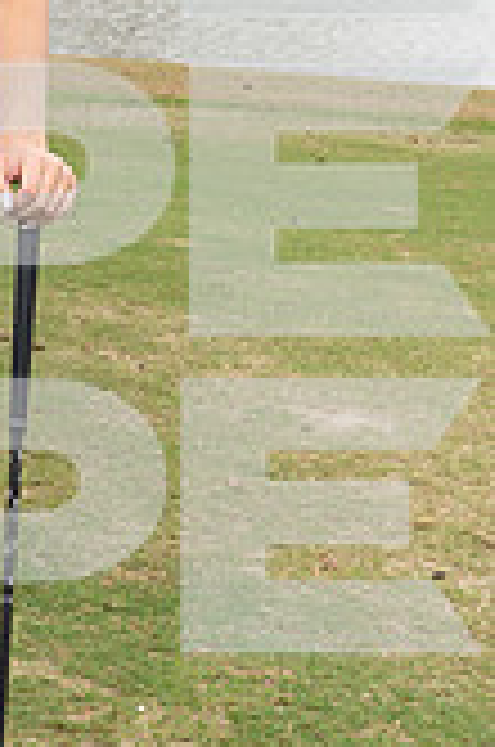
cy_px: 202
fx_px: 2195
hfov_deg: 12.4
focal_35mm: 106
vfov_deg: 19.2
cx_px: -176
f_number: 9
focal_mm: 39
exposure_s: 1/250
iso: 400
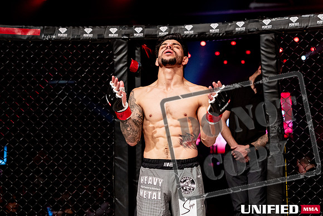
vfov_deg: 25.5
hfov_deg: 37.5
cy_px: 108
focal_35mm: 53
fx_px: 476
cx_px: 162
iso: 2500
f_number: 2.8
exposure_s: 1/640
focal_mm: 50
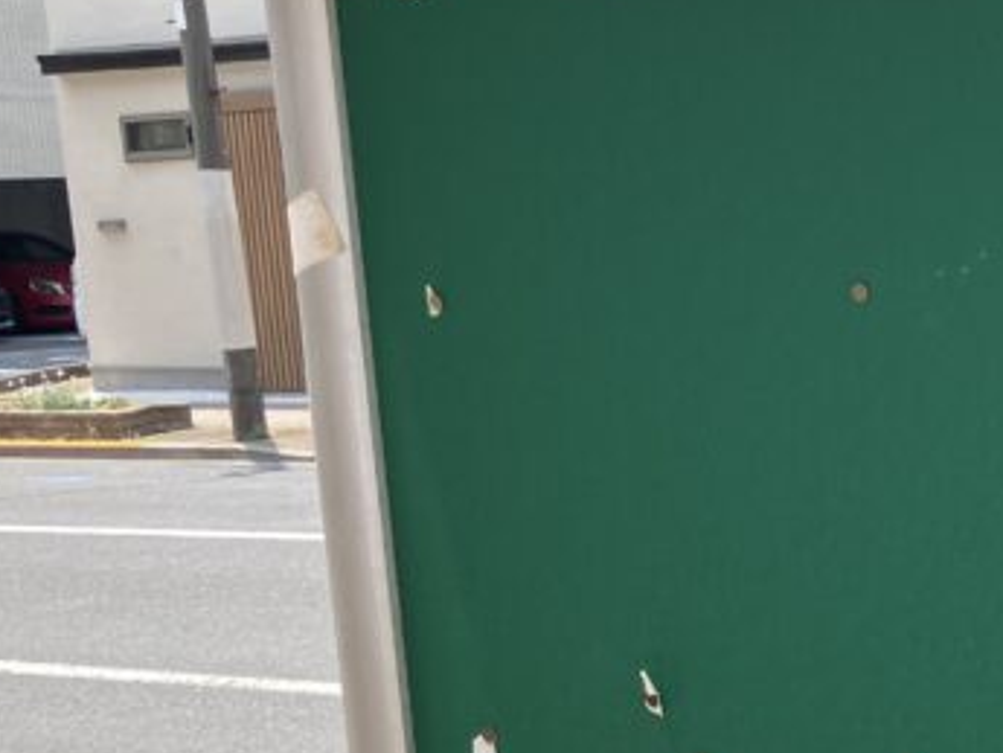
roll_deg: +3.7
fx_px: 2406
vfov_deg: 17.6
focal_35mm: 83
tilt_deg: -9.0
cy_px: 613
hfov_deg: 21.6
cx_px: 1256
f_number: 1.8
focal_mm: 3.99
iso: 32
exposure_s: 1/511
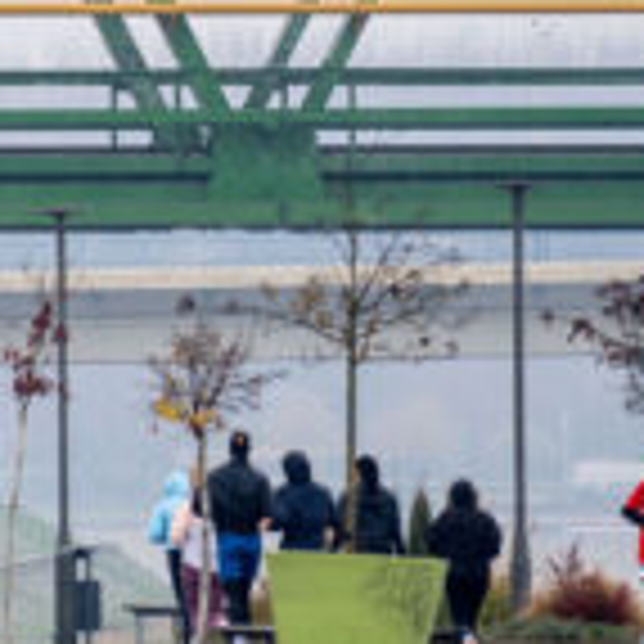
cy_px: 14
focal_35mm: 940
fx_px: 19785
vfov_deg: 1.9
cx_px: -297
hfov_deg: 1.9
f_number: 4
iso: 500
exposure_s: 1/500
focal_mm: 200
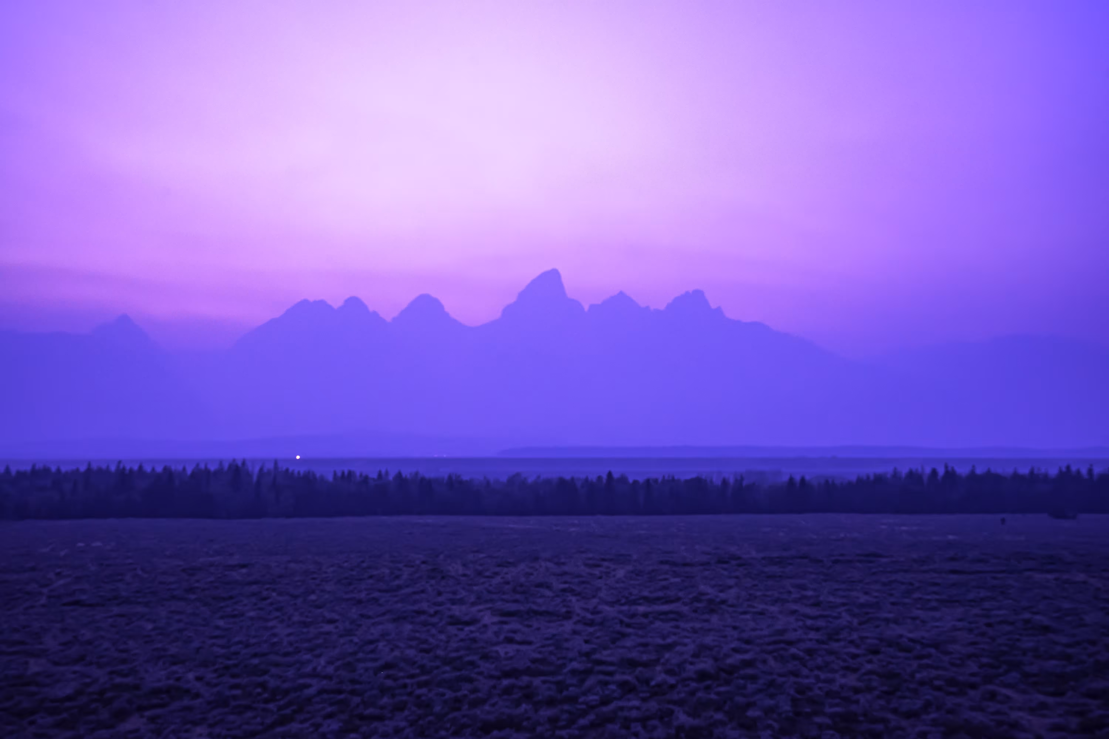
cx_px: 554
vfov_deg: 37.9
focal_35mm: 35
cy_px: 370
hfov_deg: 54.4
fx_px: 1078
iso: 3200
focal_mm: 35
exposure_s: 1/1.67
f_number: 9
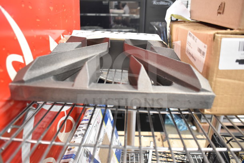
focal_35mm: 30
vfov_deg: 43.6
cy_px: 82
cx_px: 122
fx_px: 203
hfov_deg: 61.9
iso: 2000
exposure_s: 1/30
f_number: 3.5
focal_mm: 20
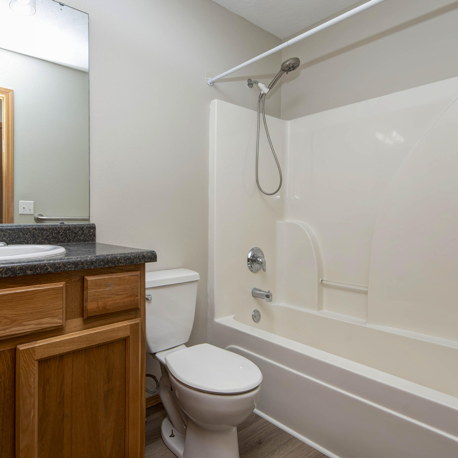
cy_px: 226
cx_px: 177
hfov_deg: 71.2
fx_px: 314
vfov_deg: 72.1
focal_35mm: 21
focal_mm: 16
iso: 100
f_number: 6.7
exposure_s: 1/125
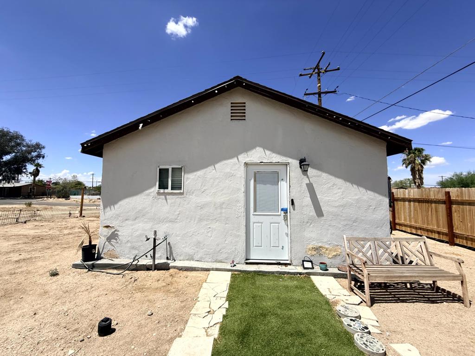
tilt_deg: +4.6
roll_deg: -0.4
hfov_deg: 102.1
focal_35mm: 14
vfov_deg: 85.7
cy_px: 178
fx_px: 192
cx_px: 238
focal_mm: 2.22
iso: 50
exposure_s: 1/3891
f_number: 2.2
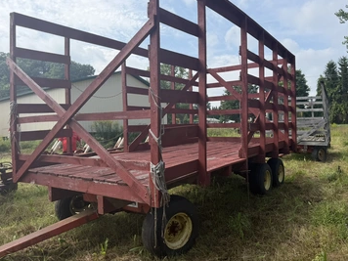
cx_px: 194
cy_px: 119
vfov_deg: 51.3
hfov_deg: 65.1
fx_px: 271
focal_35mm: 27
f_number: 1.78
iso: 100
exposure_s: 1/4405
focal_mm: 6.76
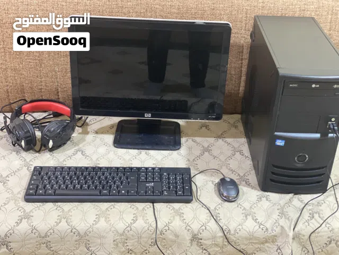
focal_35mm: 52
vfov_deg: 28.0
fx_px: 509
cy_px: 128
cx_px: 170
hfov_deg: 36.8
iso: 400
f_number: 2
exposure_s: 1/40
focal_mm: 6
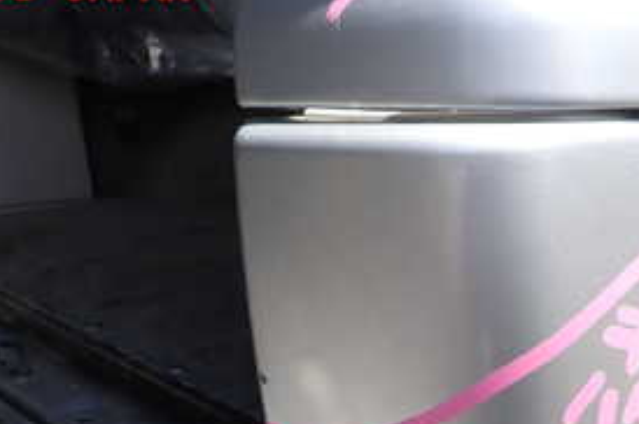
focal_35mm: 57
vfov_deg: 22.3
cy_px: 480
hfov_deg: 34.5
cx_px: 466
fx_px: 1011
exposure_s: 1/400
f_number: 2.8
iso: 100
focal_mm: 4.5
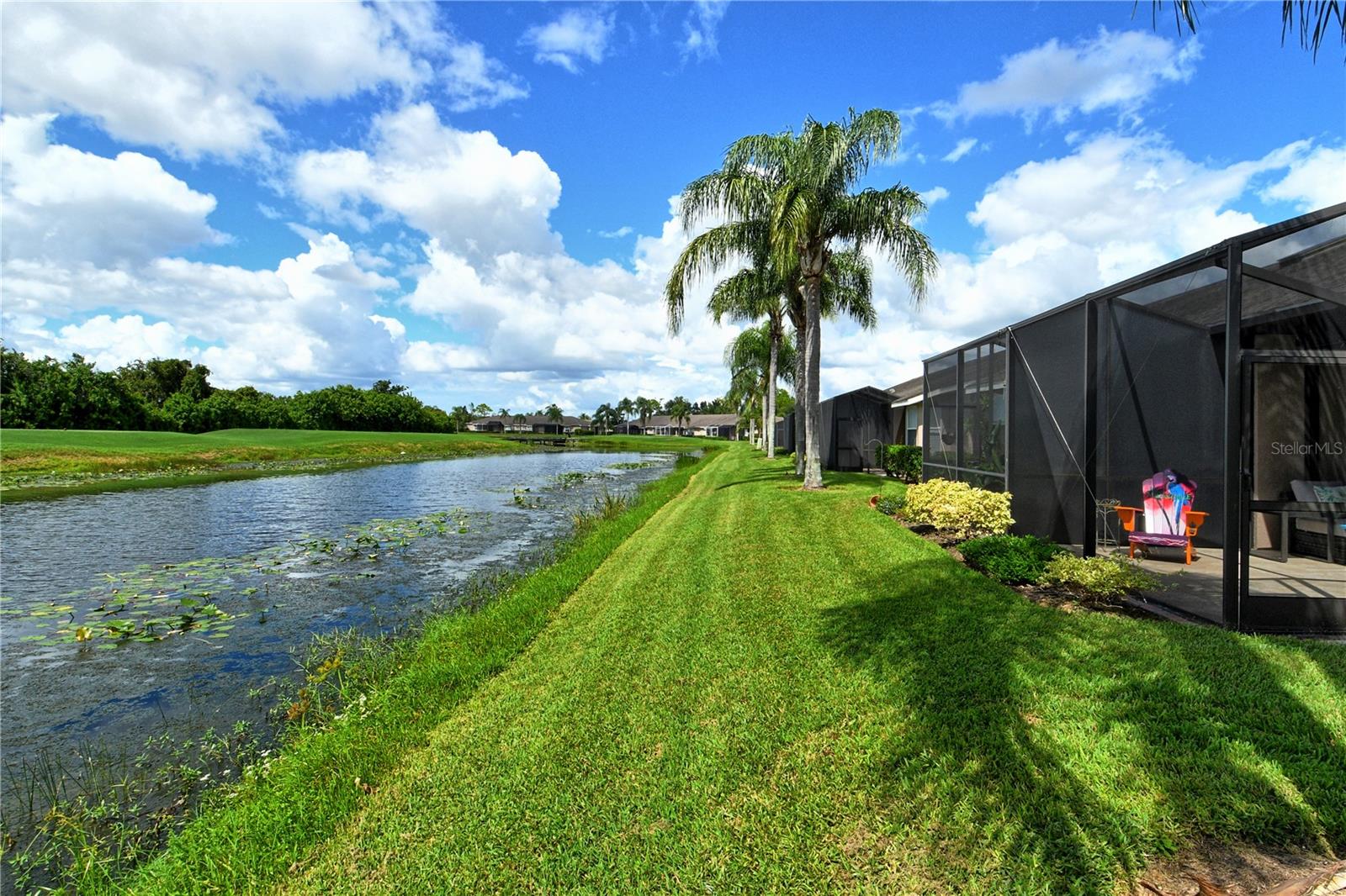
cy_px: 448
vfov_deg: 67.4
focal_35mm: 18
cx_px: 673
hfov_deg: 90.0
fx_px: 673
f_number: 20
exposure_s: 1/250
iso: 640
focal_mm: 12
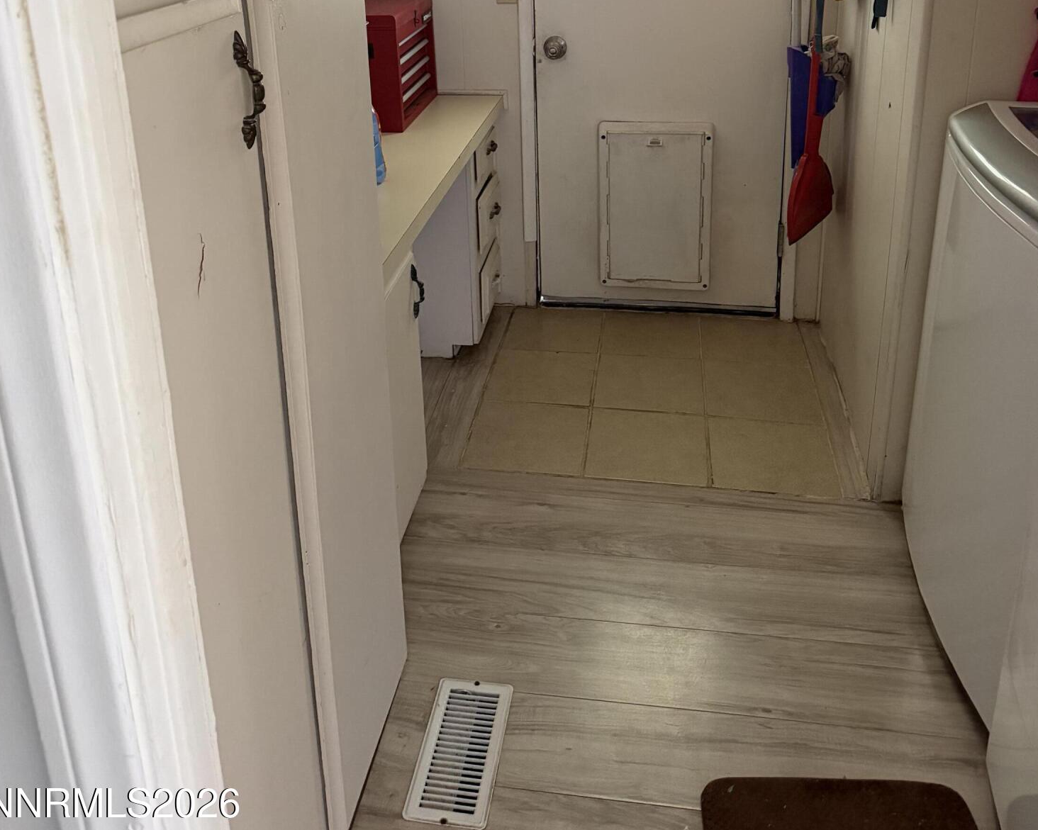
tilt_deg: -17.5
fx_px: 983
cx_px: 513
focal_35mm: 32
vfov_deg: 43.5
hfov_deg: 55.7
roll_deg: +2.0
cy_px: 159
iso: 640
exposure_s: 1/40
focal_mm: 6.76
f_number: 1.78
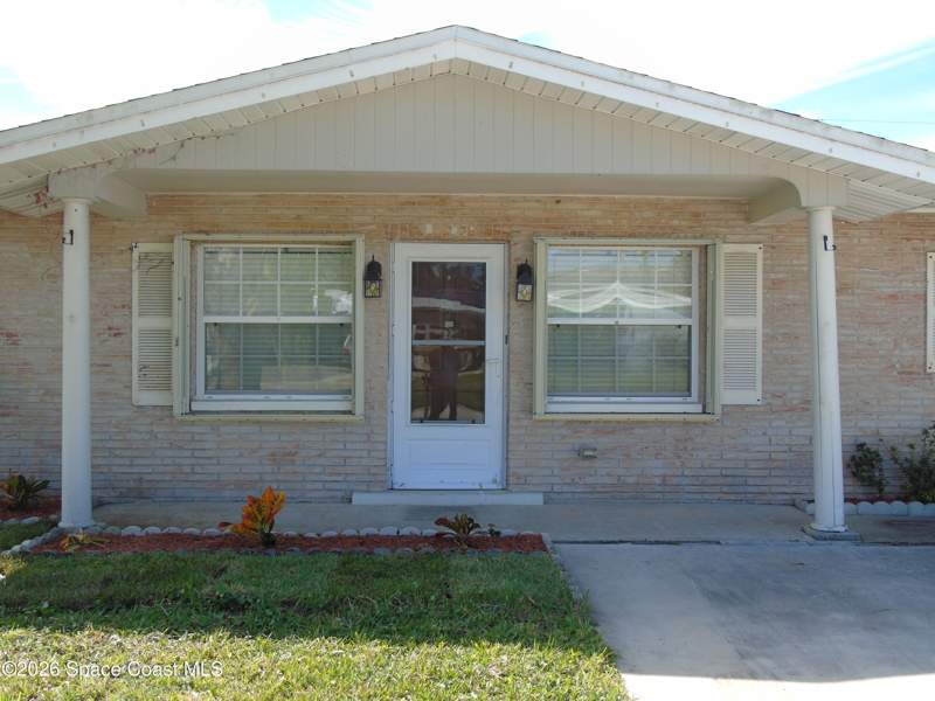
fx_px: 918
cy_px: 350
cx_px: 468
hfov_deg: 54.0
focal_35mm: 34
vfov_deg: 41.8
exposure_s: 1/250
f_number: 3.8
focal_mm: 6.1
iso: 80
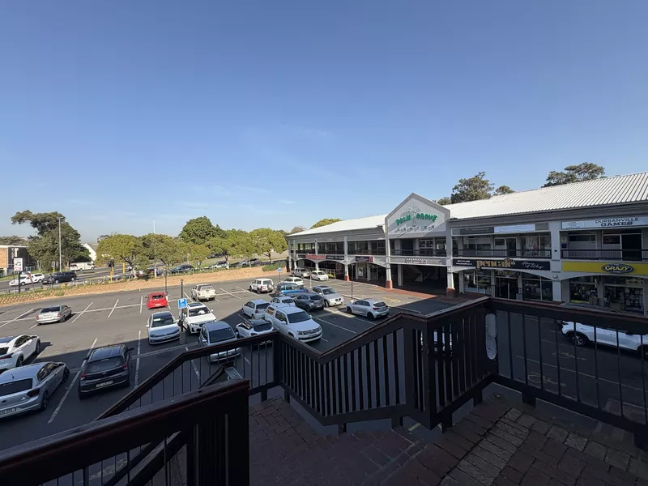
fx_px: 262
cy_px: 243
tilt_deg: +1.5
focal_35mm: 14
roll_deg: +1.6
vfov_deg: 85.7
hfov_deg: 102.1
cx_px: 324
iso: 40
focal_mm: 2.22
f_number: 2.2
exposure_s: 1/1323
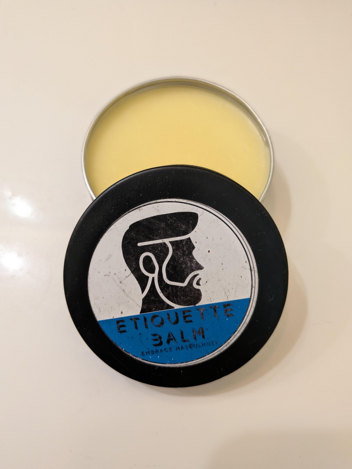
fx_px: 325
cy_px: 234
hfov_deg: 56.8
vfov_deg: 71.6
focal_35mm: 24
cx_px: 176
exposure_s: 1/120
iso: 245
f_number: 1.7
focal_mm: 4.53
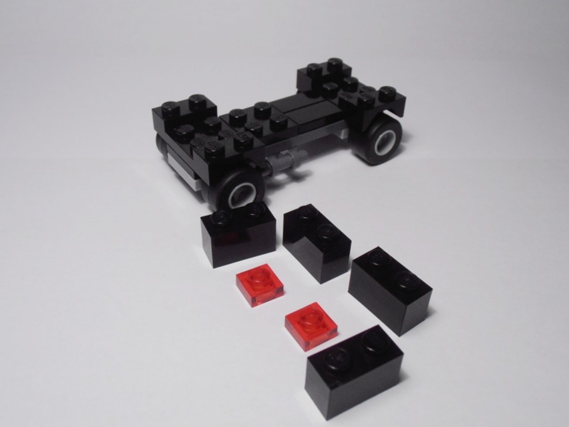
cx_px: 284
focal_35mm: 37
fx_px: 608
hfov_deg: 50.1
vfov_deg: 38.7
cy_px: 214
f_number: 3.9
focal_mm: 6.61
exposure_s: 1/60
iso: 80
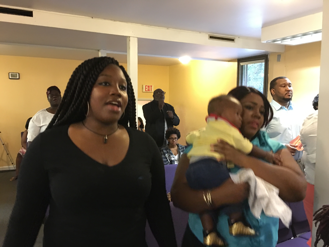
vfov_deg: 48.2
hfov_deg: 61.7
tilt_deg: -4.0
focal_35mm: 29
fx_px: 276
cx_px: 164
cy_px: 124
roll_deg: -0.8
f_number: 2.2
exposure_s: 1/4
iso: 100
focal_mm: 4.15
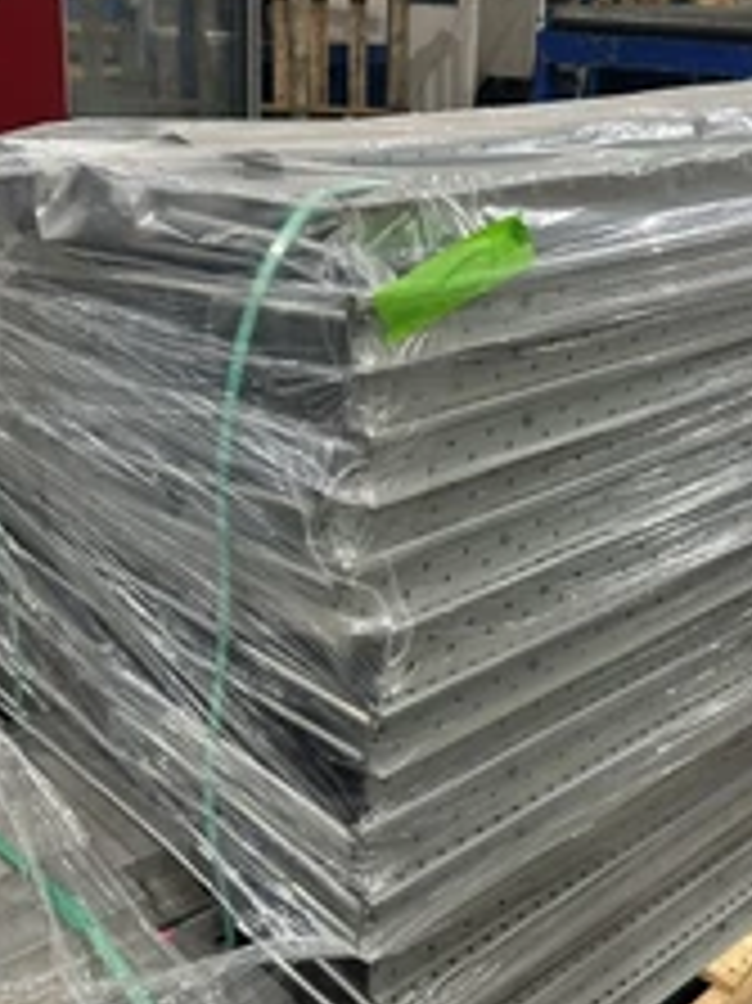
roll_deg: -5.4
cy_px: 513
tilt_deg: -21.1
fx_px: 1247
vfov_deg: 43.9
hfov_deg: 33.6
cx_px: 401
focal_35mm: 43
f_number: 1.78
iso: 200
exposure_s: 1/60
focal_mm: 6.86
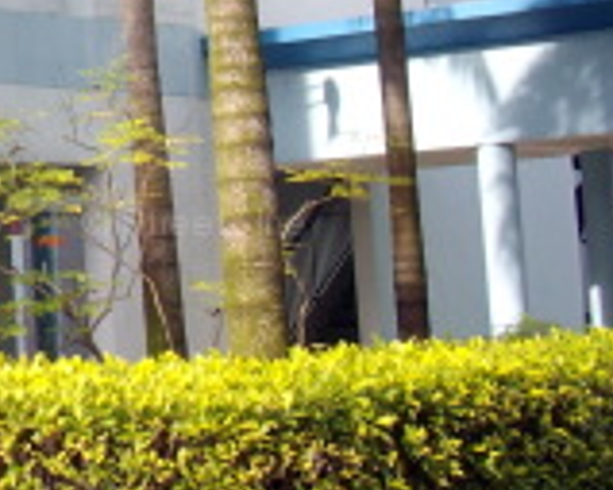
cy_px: -158
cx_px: -401
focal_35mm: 125
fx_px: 2266
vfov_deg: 12.0
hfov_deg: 14.1
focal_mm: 6.2
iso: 80
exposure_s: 1/250
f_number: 2.8
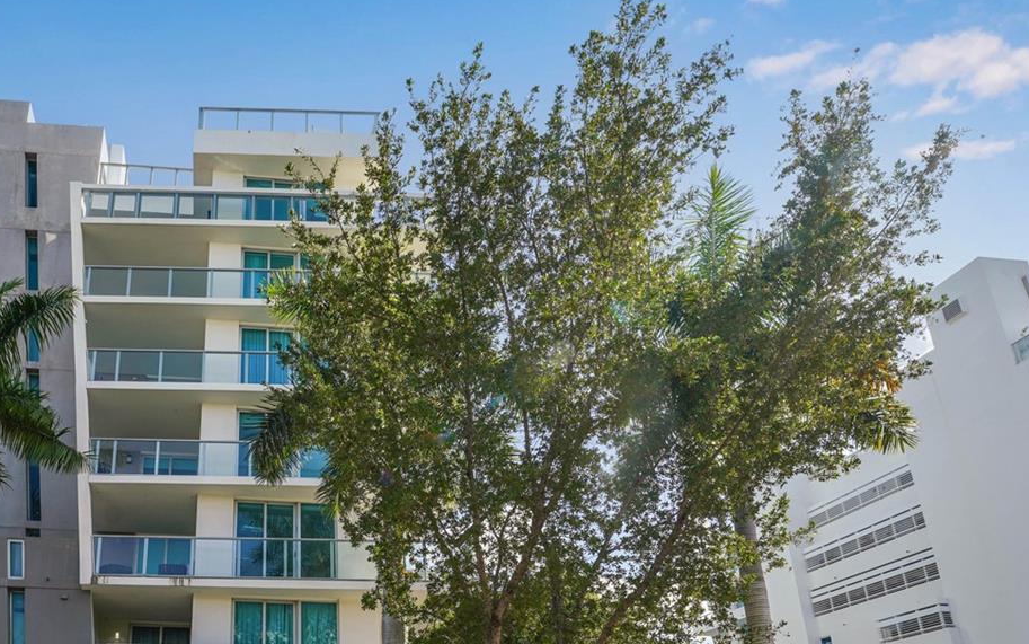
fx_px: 701
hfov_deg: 67.2
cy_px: 577
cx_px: 239
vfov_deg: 44.9
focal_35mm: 25
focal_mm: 14
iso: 100
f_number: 9
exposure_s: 1/250
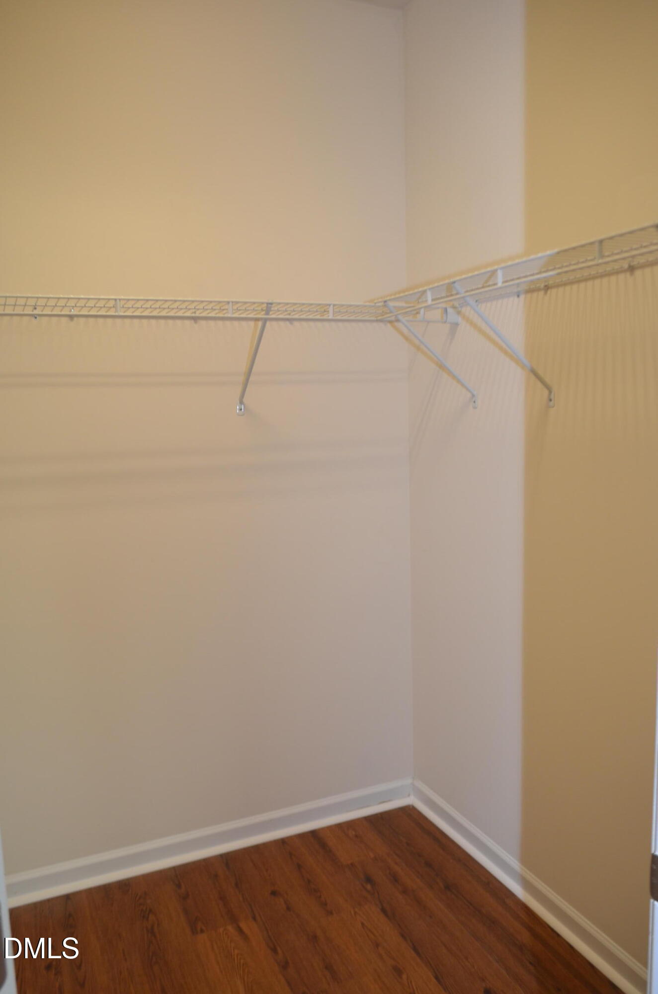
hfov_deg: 47.7
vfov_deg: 67.5
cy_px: 497
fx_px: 744
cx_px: 329
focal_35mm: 27
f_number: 4
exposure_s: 1/60
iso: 500
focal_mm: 18
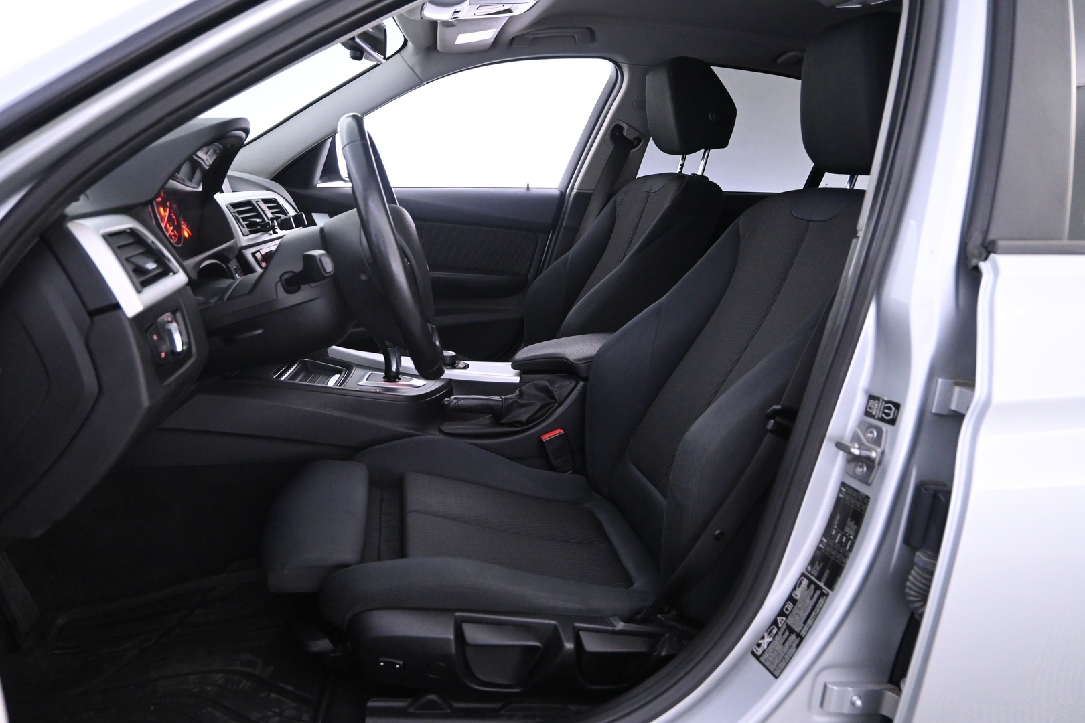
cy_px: 362
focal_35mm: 26
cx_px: 542
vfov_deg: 49.1
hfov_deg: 68.9
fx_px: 791
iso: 3200
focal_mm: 17.5
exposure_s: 1/30
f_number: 3.5
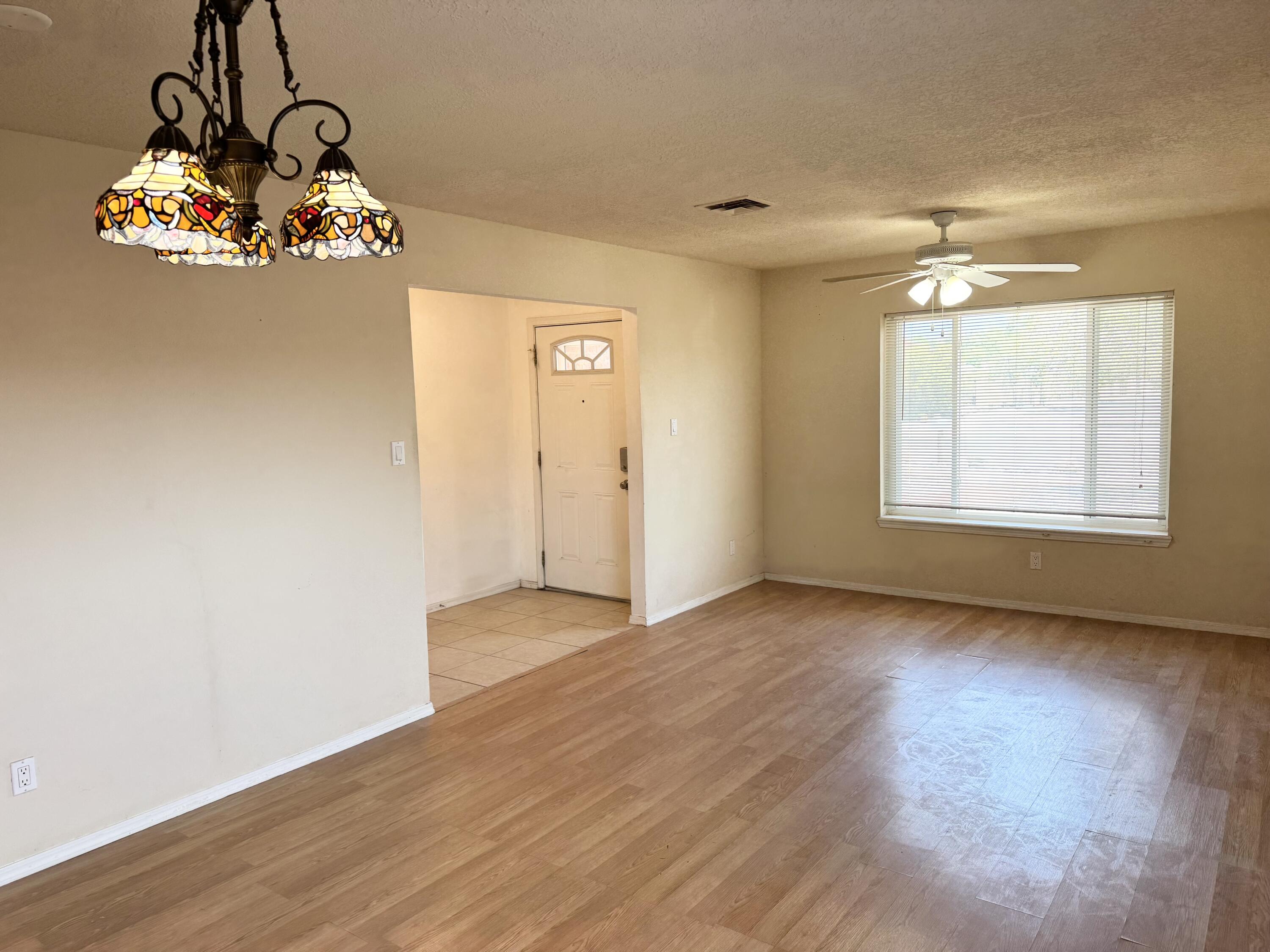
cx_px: 635
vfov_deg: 56.8
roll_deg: +1.7
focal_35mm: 24
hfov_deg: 71.6
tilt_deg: -6.2
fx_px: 881
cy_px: 476
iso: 100
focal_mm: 6.76
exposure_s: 1/155
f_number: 1.78
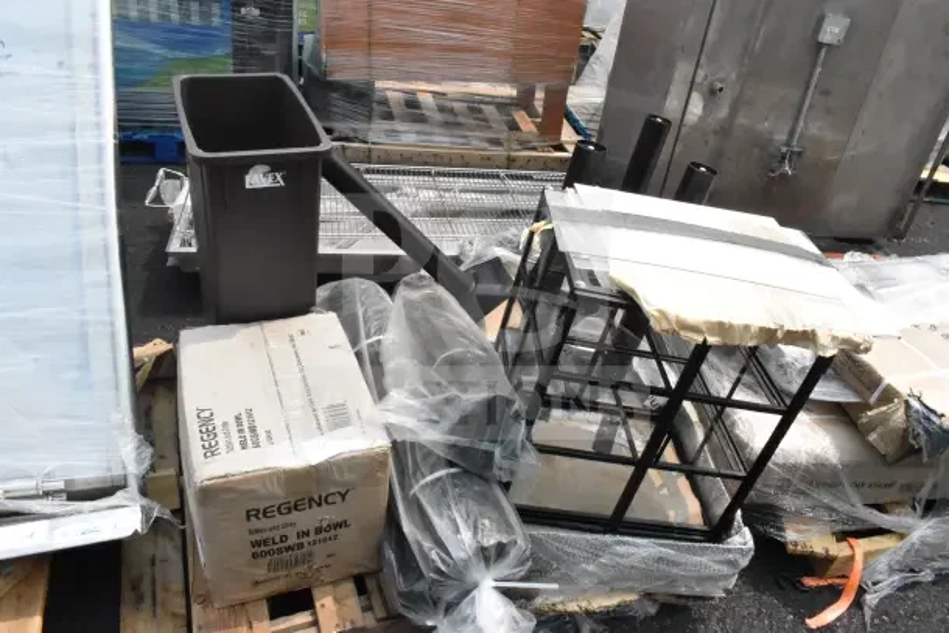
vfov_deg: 48.0
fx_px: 712
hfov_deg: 67.4
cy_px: 316
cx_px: 474
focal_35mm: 27
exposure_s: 1/2000
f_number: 22
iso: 6400
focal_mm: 18
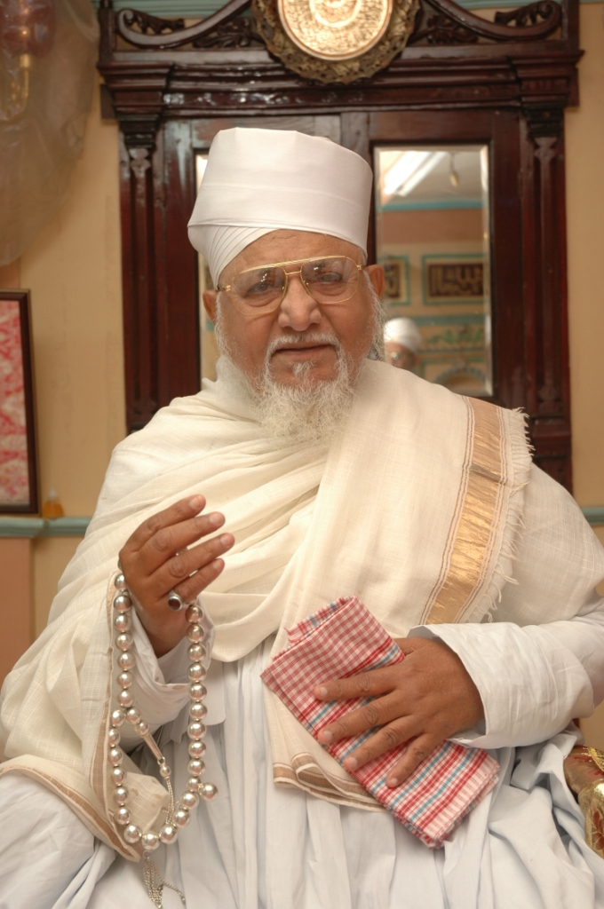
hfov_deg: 23.7
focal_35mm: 57
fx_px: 1438
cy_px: 454
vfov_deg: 35.1
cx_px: 302
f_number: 5
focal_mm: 38
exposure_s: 1/15
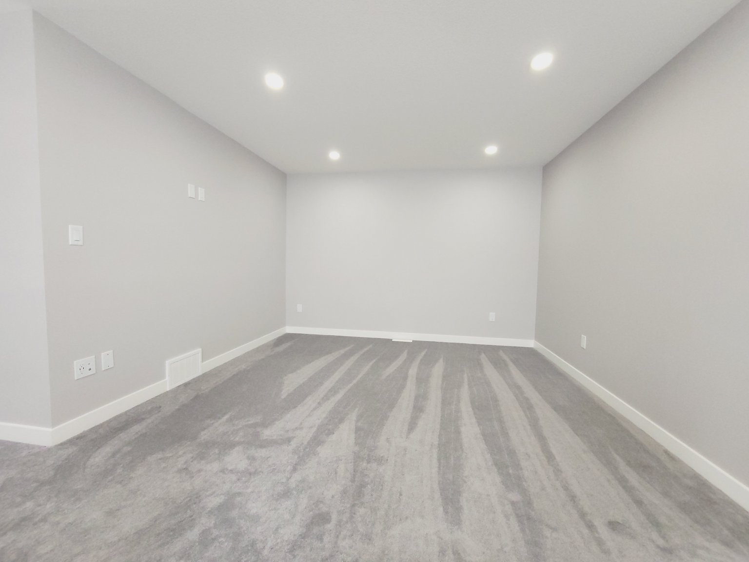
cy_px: 281
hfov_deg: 106.2
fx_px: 281
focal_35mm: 13
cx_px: 374
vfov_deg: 89.9
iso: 250
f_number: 2.2
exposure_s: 1/60
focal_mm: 2.2
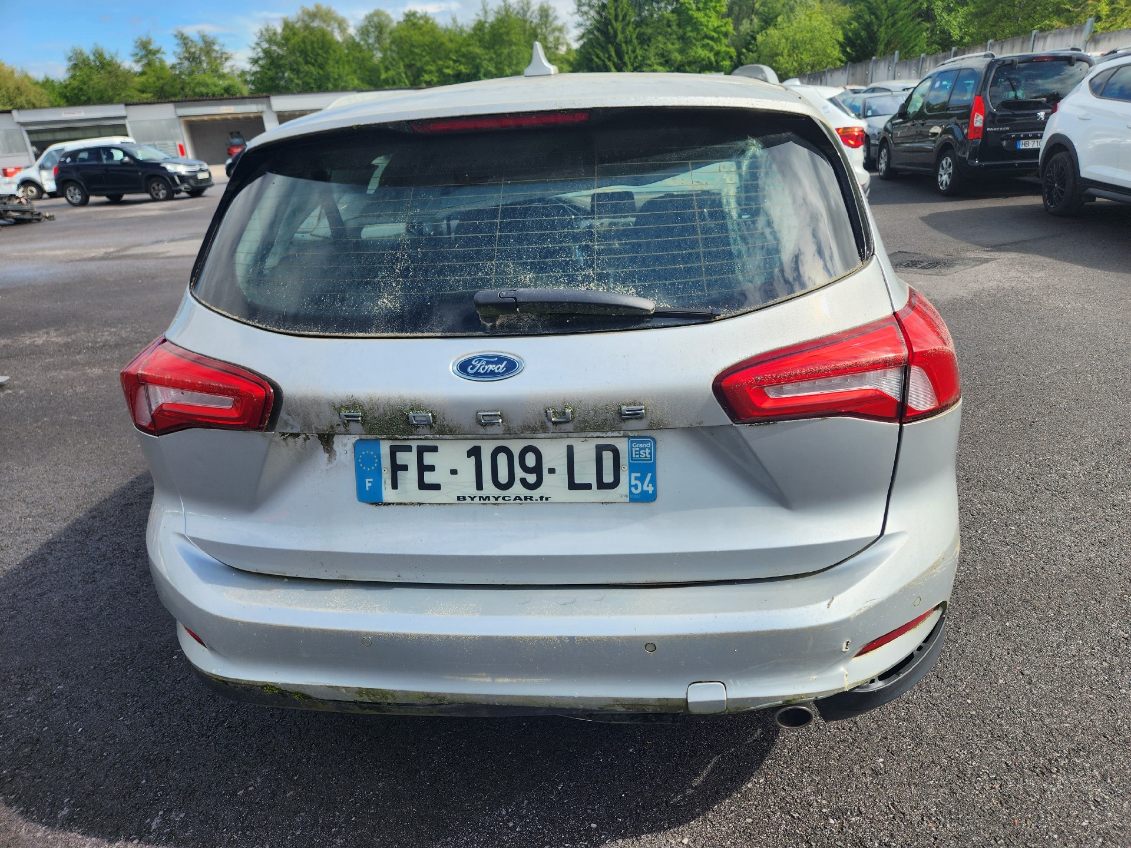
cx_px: 566
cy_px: 424
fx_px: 751
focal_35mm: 23
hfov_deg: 73.9
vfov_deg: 58.9
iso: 20
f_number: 1.8
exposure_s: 1/1111
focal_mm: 5.4
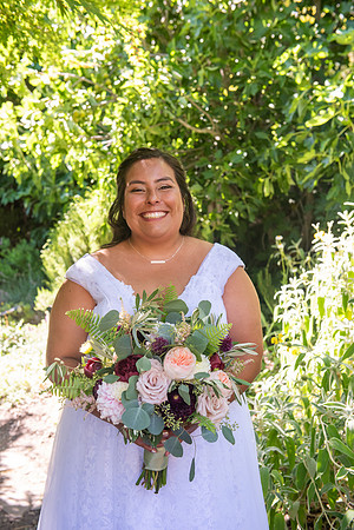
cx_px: 177
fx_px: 708
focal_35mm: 48
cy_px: 265
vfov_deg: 41.1
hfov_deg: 28.1
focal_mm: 48
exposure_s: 1/200
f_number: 4.5
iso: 640
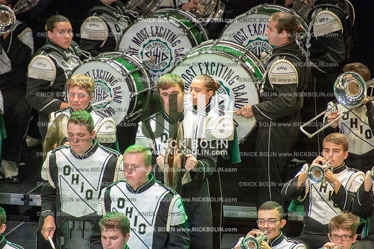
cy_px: 124
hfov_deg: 5.2
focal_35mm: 400
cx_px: 187
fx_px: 4153
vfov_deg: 3.4
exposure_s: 1/320
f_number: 5.6
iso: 8000
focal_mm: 400
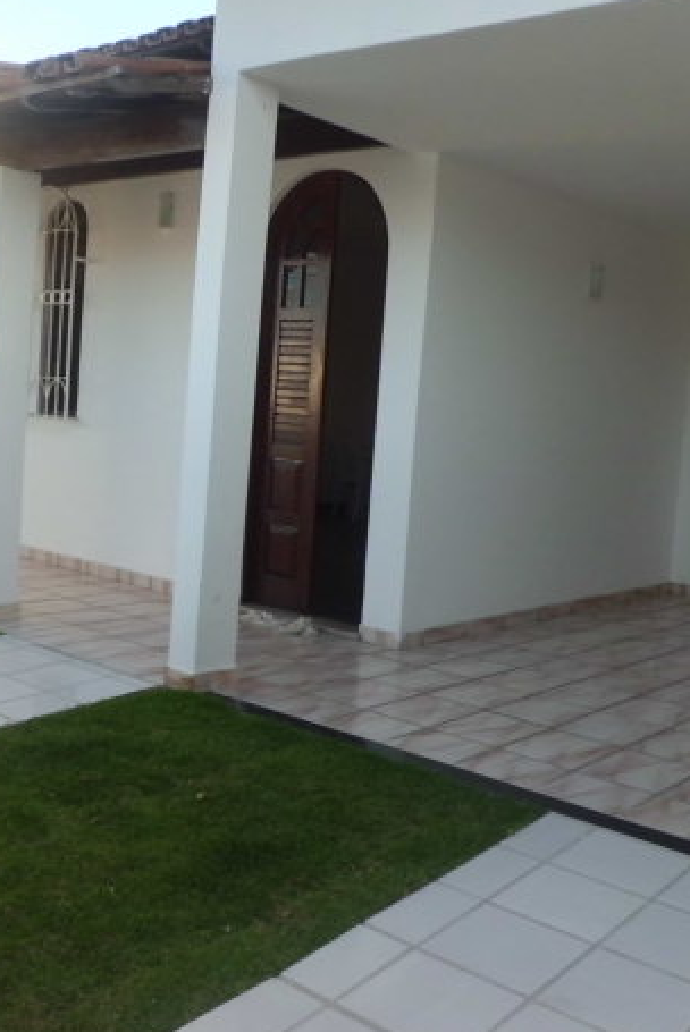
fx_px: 1091
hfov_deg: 35.0
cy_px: 515
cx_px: 297
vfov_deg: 50.7
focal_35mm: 38
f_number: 2.8
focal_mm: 4.7
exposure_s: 1/320
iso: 100
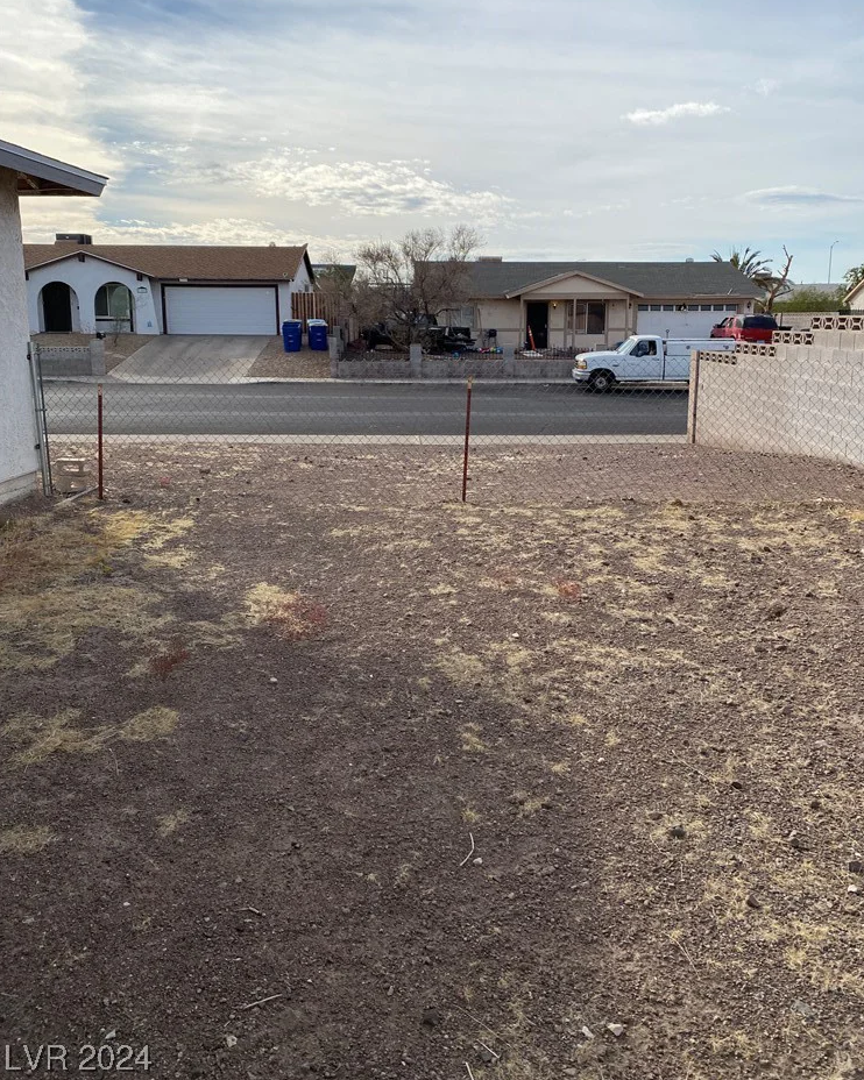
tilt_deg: -10.8
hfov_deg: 51.5
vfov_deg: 62.1
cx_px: 442
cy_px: 496
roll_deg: -1.4
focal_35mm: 28
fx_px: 895
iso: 32
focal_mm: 4.25
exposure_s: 1/4444
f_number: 1.8
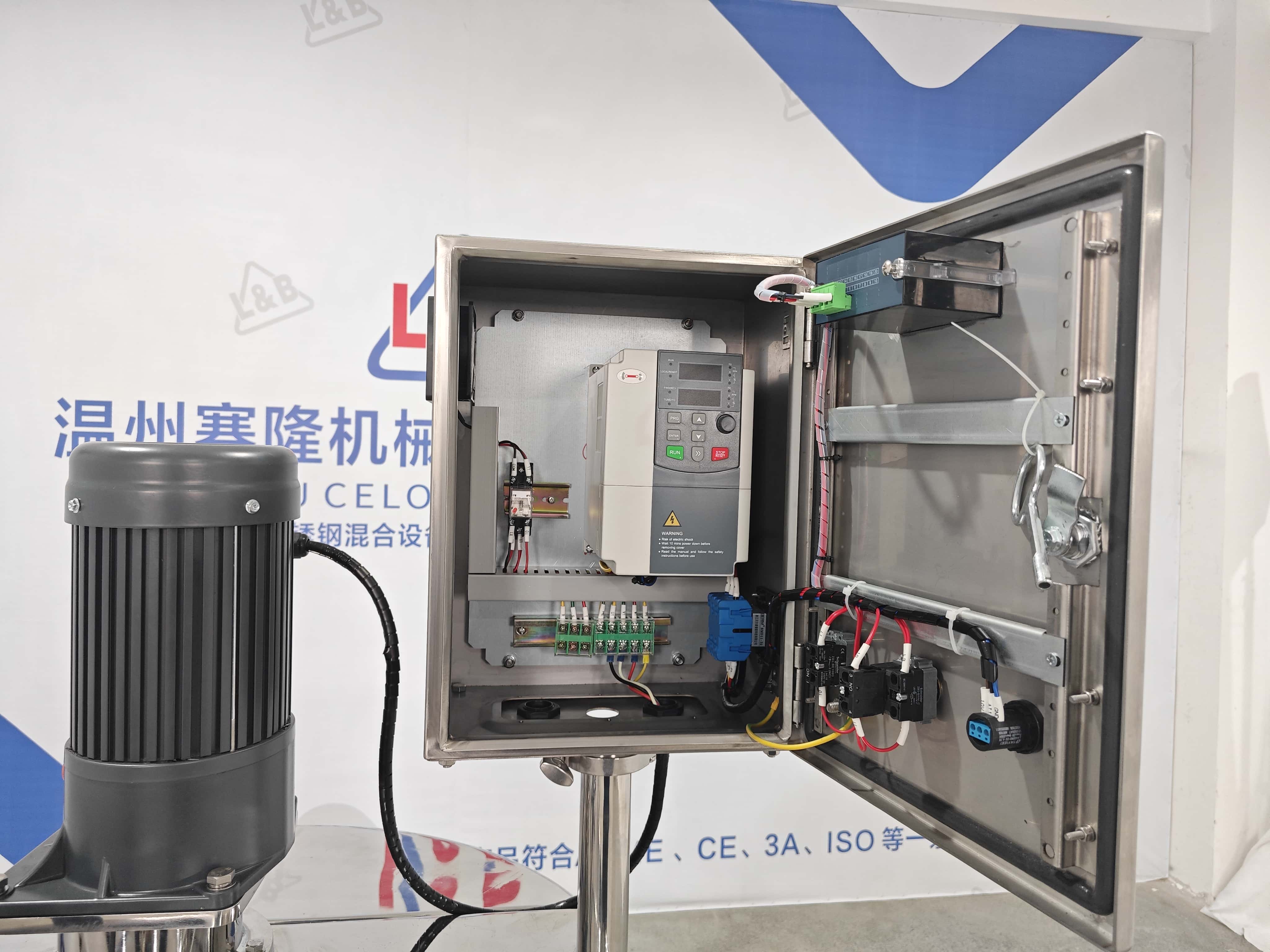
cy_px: 476
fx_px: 844
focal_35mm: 23
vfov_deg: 58.9
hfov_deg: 73.9
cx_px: 635
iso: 320
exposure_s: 1/62.6
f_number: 1.8
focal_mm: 5.43
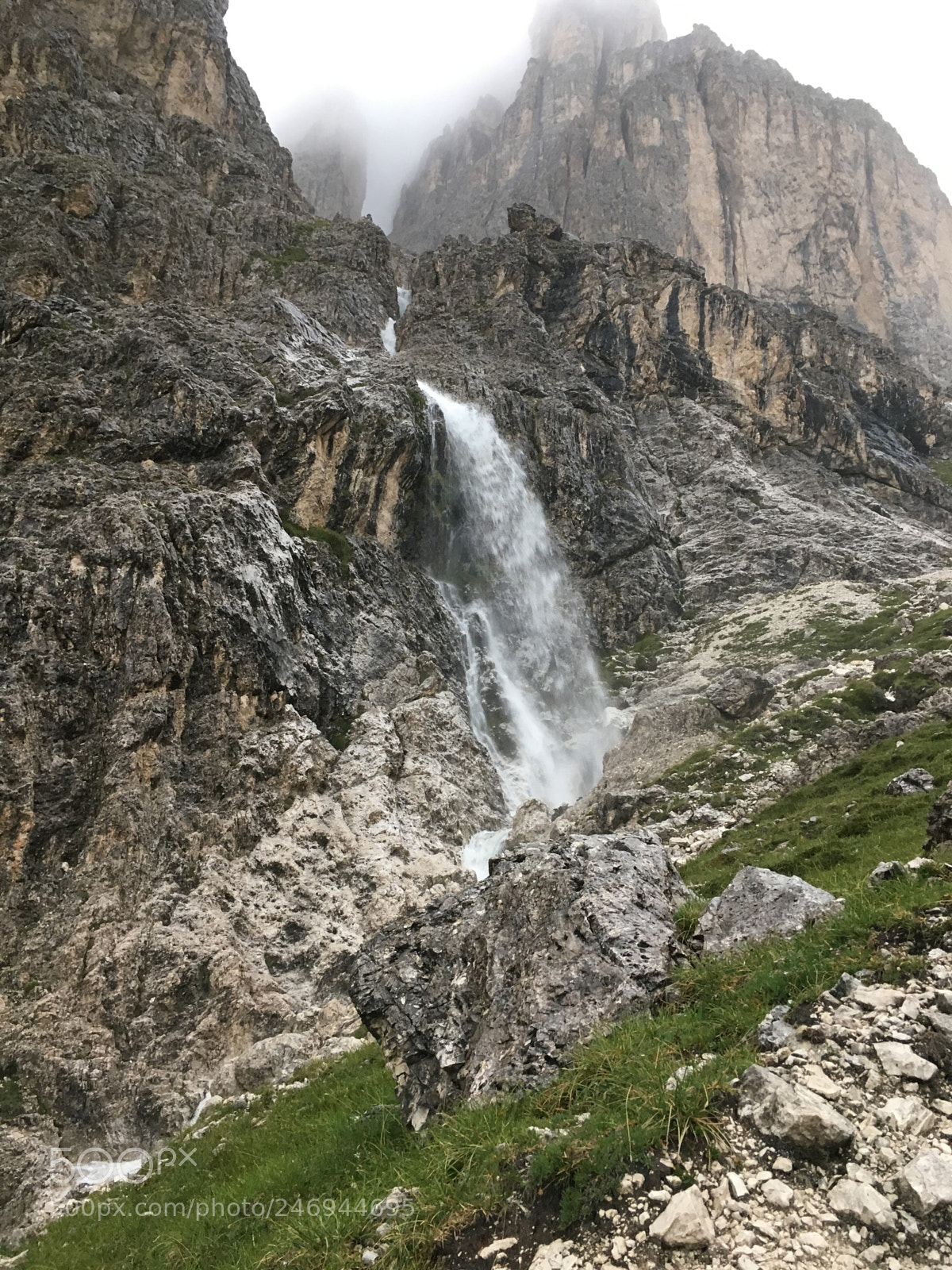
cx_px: 476
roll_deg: -1.4
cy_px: 635
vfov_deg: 61.7
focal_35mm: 29
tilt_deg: +20.7
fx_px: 1063
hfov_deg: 48.2
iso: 125
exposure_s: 1/33
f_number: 2.2
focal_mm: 4.15
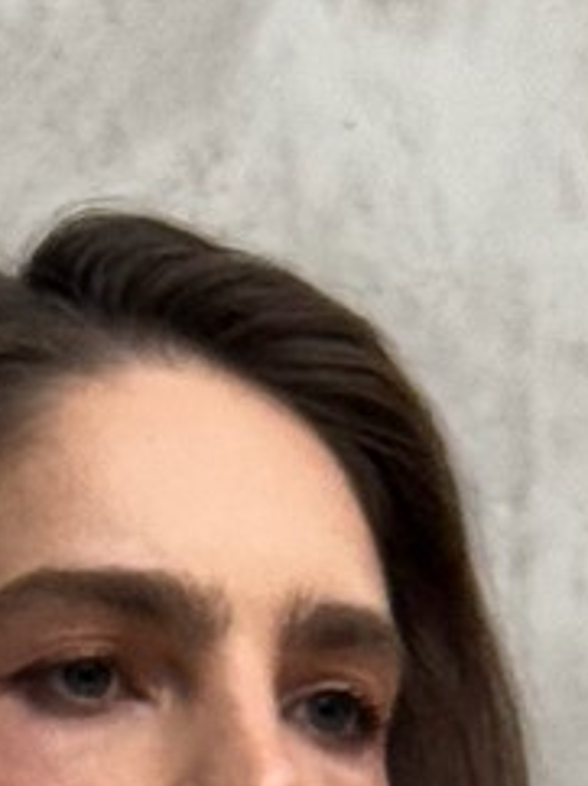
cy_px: 2569
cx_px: -97
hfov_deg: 4.7
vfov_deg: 5.7
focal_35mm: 318
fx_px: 7215
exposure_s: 1/74
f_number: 1.78
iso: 100
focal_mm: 6.76
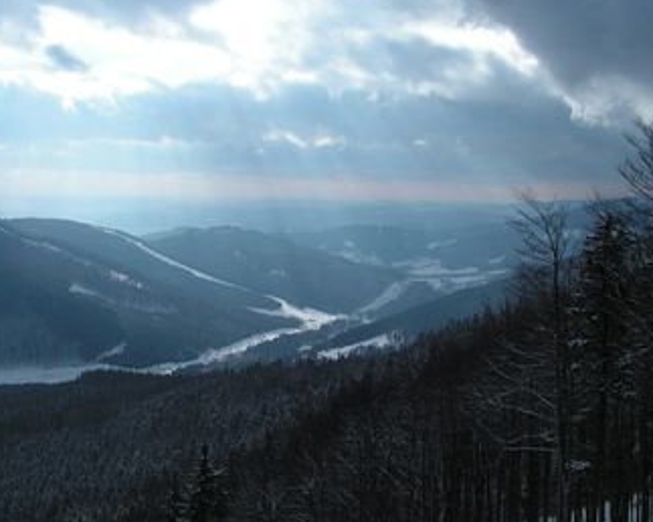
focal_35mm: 49
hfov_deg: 38.1
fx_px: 946
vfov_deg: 30.8
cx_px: 313
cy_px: 234
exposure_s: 1/640
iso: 100
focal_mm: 6
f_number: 8
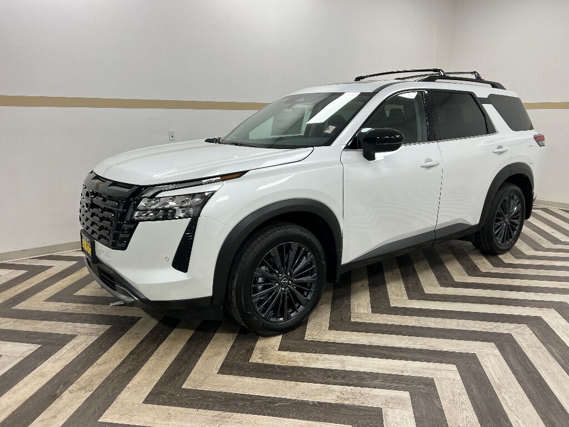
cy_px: 214
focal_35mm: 26
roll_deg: +0.0
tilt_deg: -12.6
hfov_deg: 67.3
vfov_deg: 53.1
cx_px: 284
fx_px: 427
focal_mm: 5.7
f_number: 1.5
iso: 64
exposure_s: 1/120
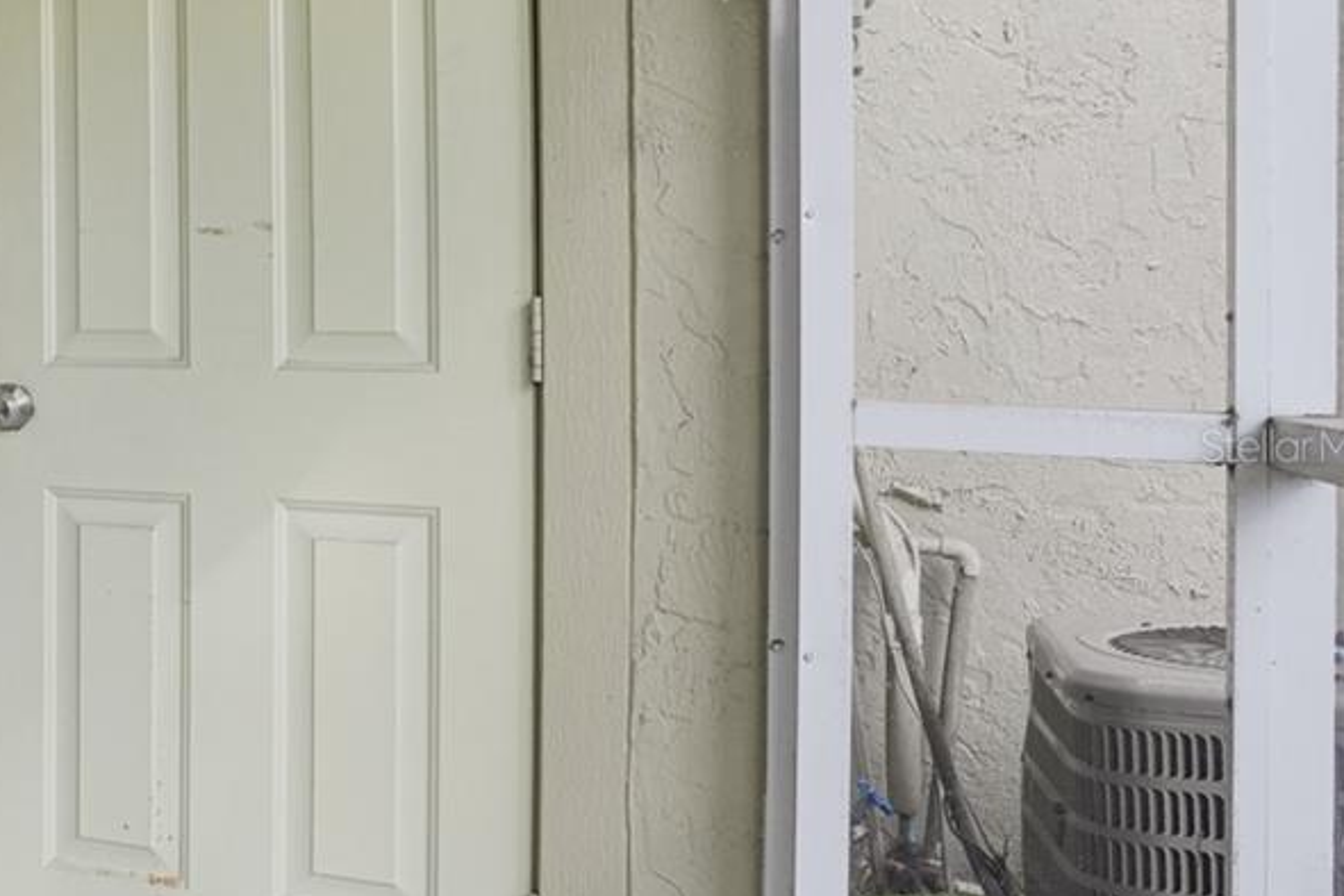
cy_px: 446
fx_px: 1717
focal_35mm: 46
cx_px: -416
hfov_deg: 32.1
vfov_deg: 29.2
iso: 800
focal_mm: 17
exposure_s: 1/60
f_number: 8
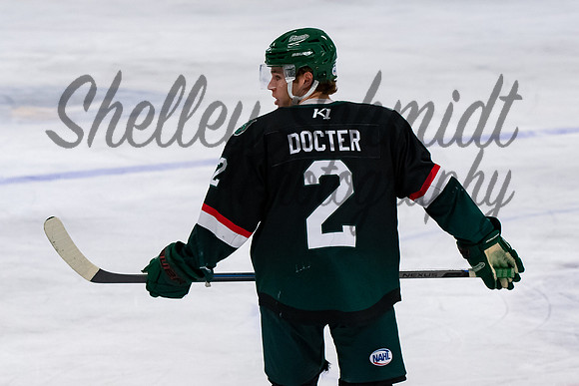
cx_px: 296
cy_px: 187
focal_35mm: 229
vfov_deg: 6.0
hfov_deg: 9.0
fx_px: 3683
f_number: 3.5
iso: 1800
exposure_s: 1/800
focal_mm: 100
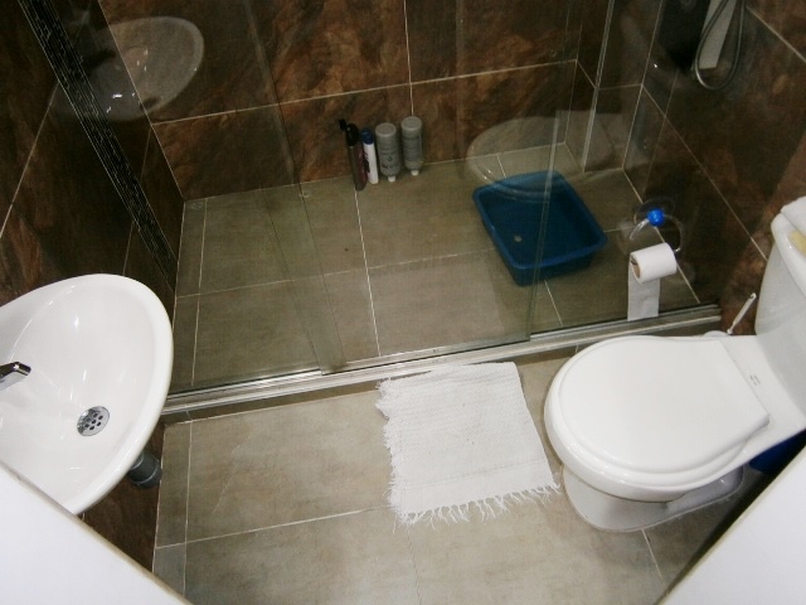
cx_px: 403
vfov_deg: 53.1
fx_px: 605
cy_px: 302
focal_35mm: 26
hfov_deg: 67.3
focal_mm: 4.7
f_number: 2.8
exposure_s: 1/30
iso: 125
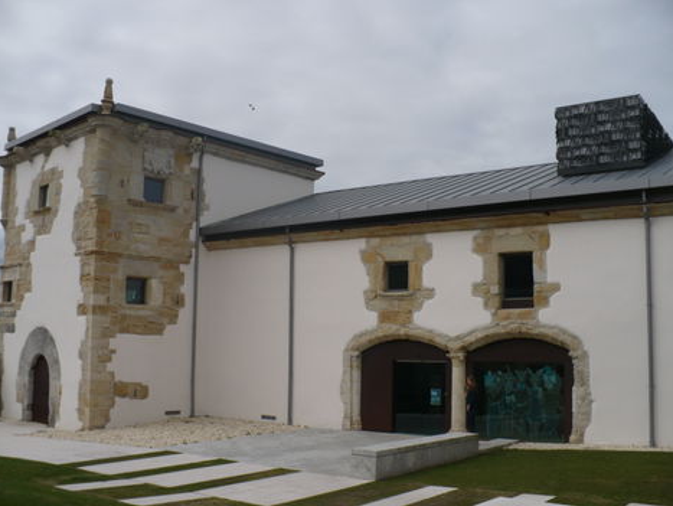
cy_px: 258
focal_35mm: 38
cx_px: 340
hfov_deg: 48.9
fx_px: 739
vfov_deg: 37.8
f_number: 8
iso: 100
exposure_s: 1/320
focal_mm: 6.1
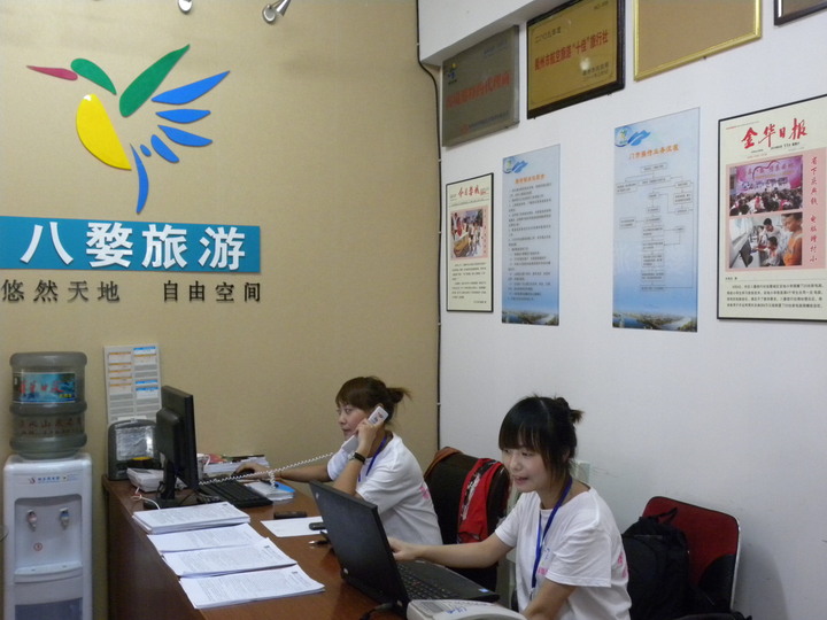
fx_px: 884
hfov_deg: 50.1
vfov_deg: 38.7
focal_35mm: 37
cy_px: 310
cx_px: 414
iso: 400
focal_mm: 6.6
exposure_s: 1/19.7
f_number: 3.2
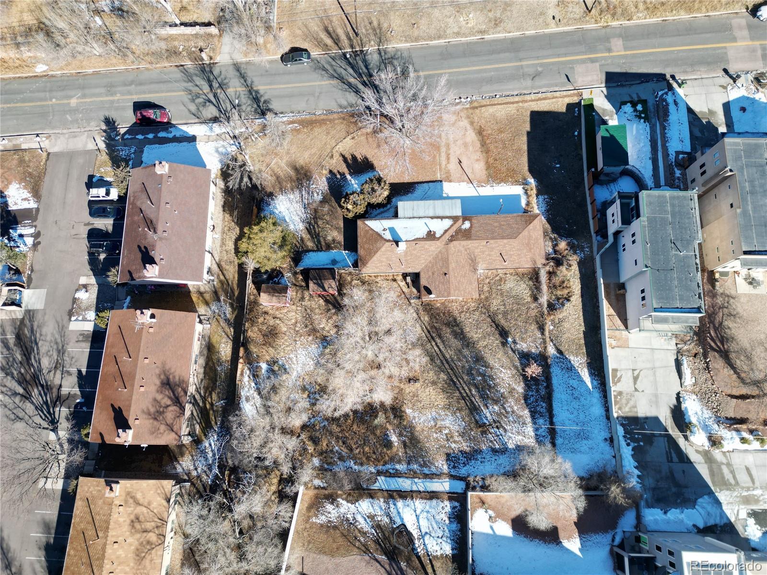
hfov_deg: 71.6
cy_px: 288
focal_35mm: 24
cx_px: 384
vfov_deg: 56.8
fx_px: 532
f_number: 1.7
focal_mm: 6.72
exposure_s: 1/1500
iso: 130
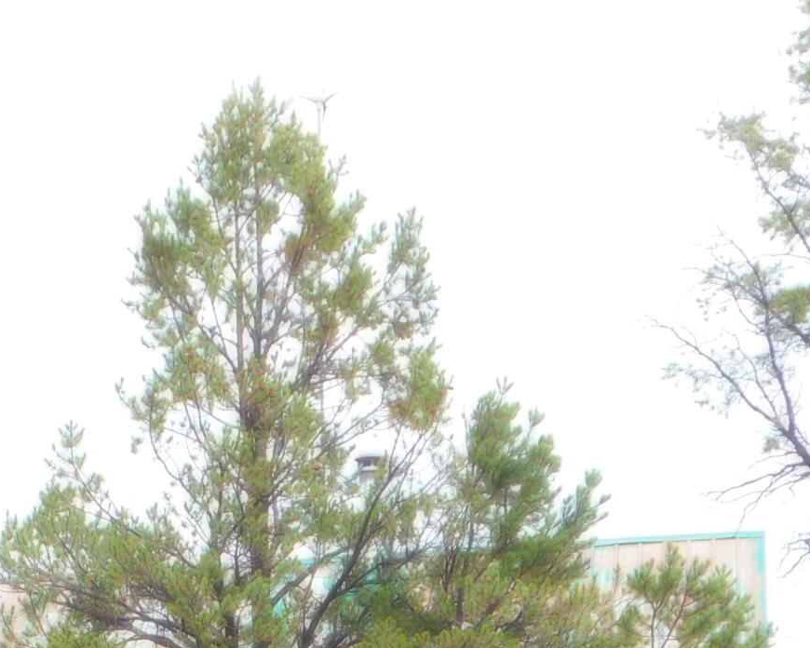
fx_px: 2421
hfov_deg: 18.7
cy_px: 818
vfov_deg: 14.6
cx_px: 95
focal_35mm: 101
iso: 125
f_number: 3.2
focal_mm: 5.3
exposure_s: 1/320
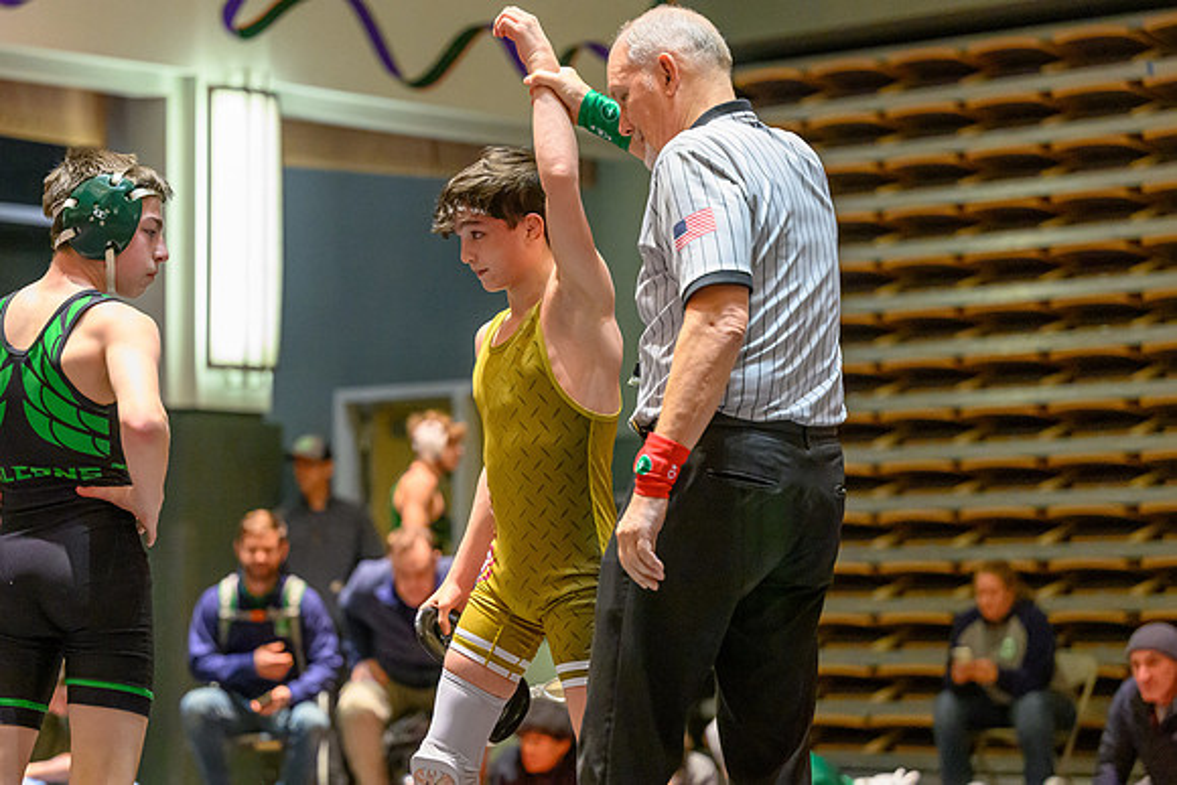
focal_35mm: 114
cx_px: 500
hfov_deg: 17.9
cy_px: 410
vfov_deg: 12.0
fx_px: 3729
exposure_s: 1/320
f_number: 2.8
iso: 8000
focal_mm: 98
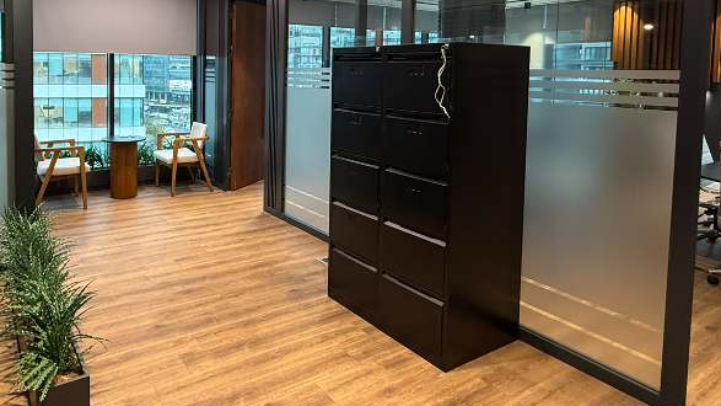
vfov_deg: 42.8
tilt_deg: -1.8
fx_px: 497
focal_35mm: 26
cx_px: 260
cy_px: 96
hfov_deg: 70.5
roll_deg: -1.0
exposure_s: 1/50
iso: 200
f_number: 2.2
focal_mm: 2.22
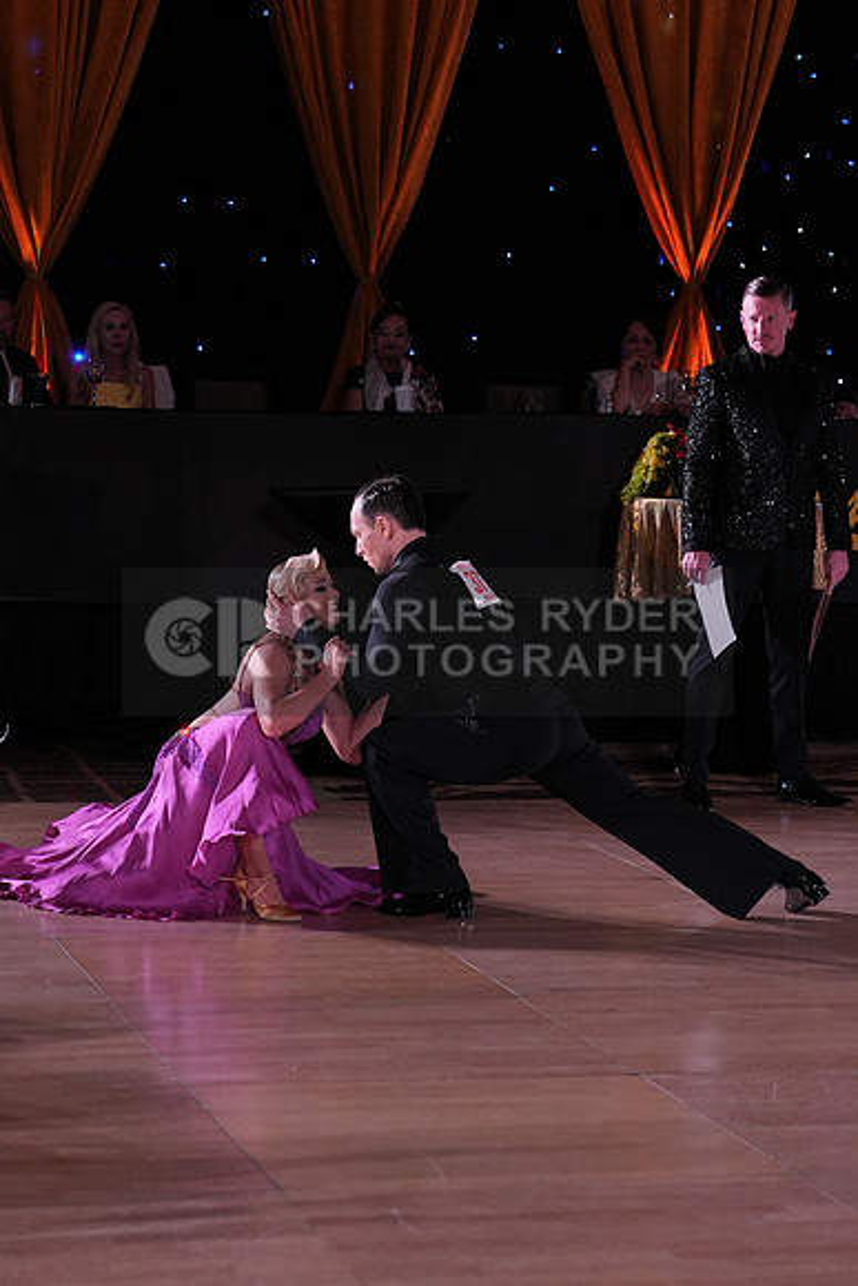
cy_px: 643
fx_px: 3537
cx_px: 429
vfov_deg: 20.6
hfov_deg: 13.8
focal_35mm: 99
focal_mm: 66
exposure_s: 1/400
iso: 1000
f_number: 4
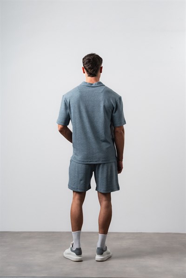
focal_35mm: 70
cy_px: 139
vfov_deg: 28.8
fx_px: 542
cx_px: 93
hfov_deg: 19.5
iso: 100
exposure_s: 1/125
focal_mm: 70
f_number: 10
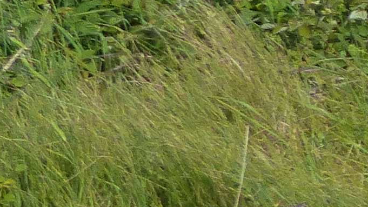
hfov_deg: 3.8
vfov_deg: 2.2
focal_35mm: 550
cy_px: -532
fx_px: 5367
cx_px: 1067
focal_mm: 15.5
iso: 160
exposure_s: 1/800
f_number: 4
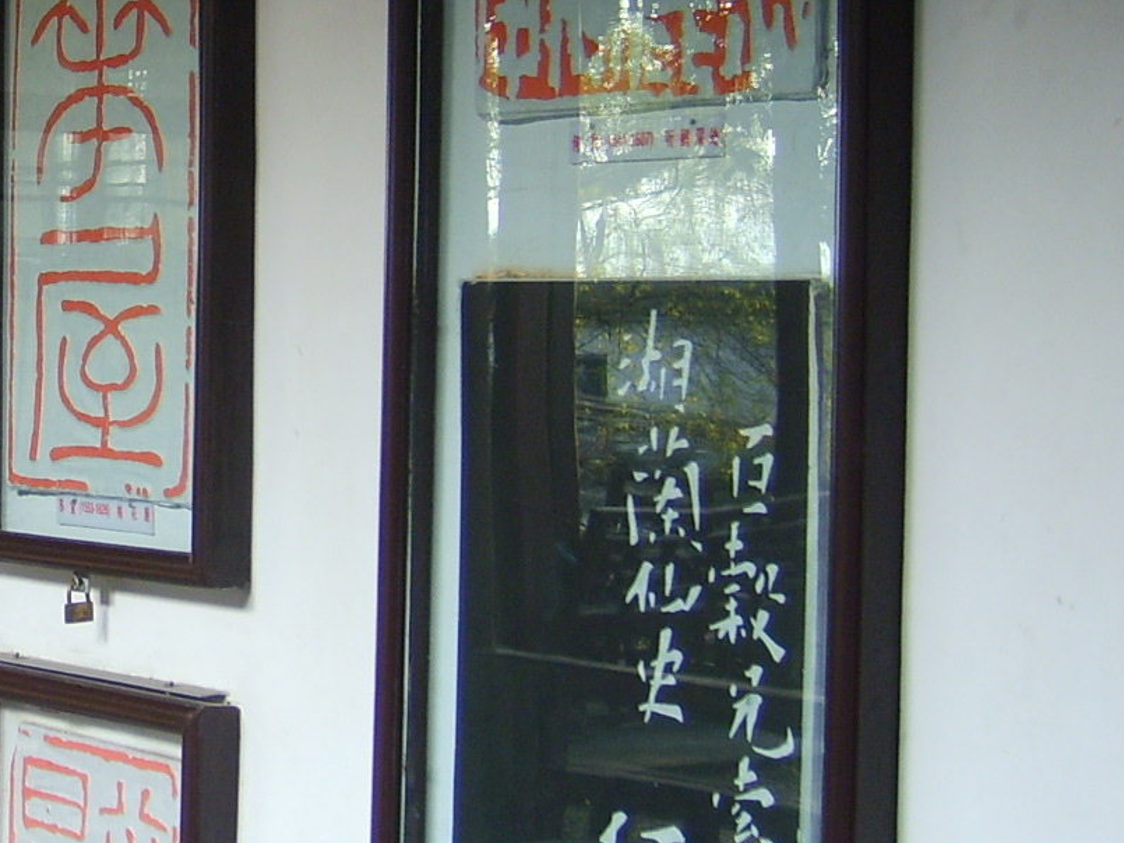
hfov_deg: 20.6
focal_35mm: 89
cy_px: 267
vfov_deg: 16.6
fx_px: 2890
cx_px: -219
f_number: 2.8
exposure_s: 1/30
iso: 64
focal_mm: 5.8
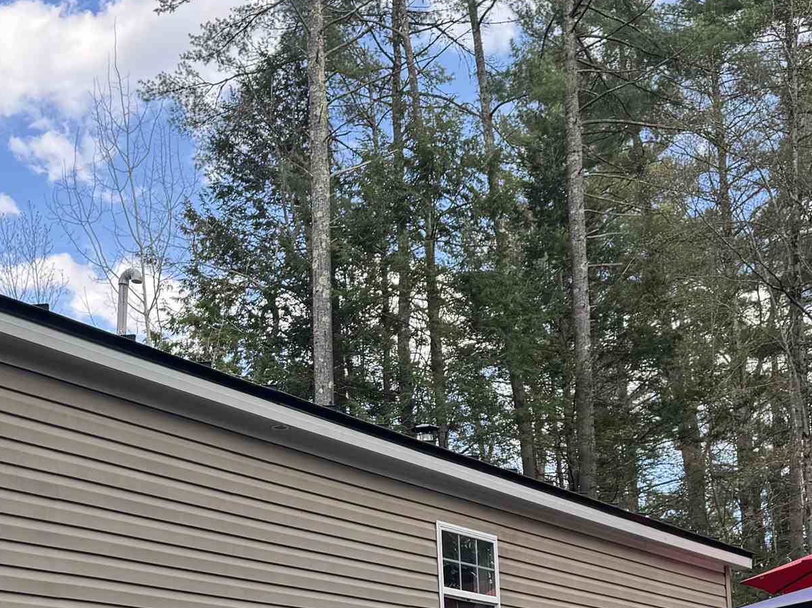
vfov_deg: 22.9
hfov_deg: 31.7
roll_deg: +2.0
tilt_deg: +6.1
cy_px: 628
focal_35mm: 61
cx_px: 372
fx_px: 1430
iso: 80
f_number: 1.78
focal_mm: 6.76
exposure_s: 1/633
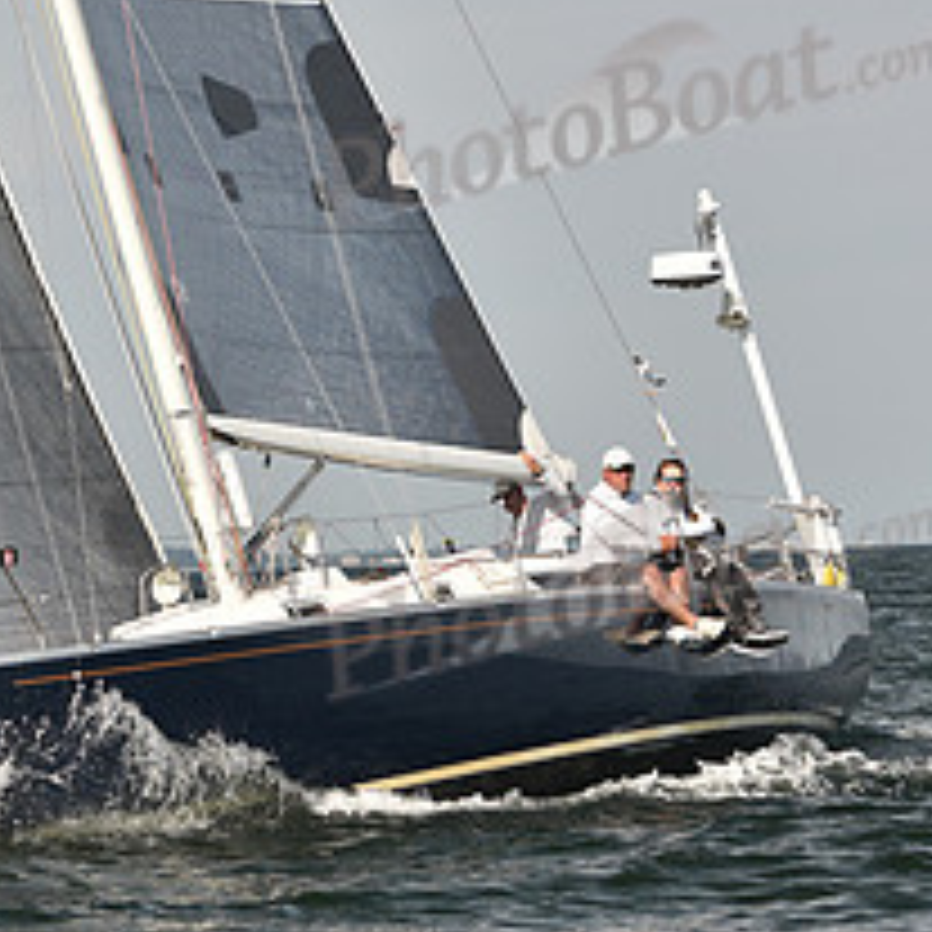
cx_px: 90
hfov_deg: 6.7
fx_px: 7981
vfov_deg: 6.7
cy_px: 412
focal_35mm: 262
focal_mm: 110
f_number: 4
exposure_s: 1/1250
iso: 250
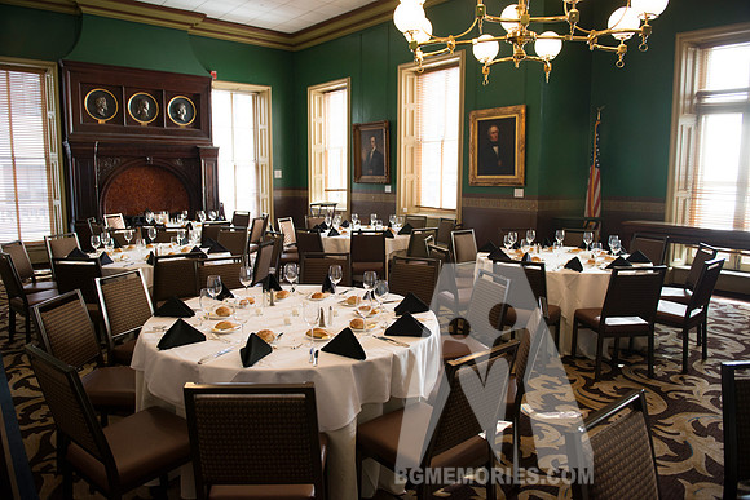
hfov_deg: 73.7
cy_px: 250
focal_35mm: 24
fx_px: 500
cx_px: 375
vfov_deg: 53.2
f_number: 3.2
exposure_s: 1/80
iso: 1000
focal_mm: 24
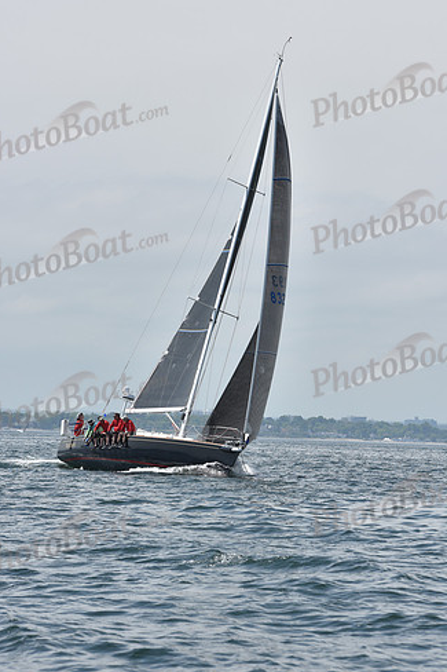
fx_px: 2572
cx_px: 240
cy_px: 310
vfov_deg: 14.9
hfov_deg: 9.9
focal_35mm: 138
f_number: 7.1
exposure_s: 1/1250
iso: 200
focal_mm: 116
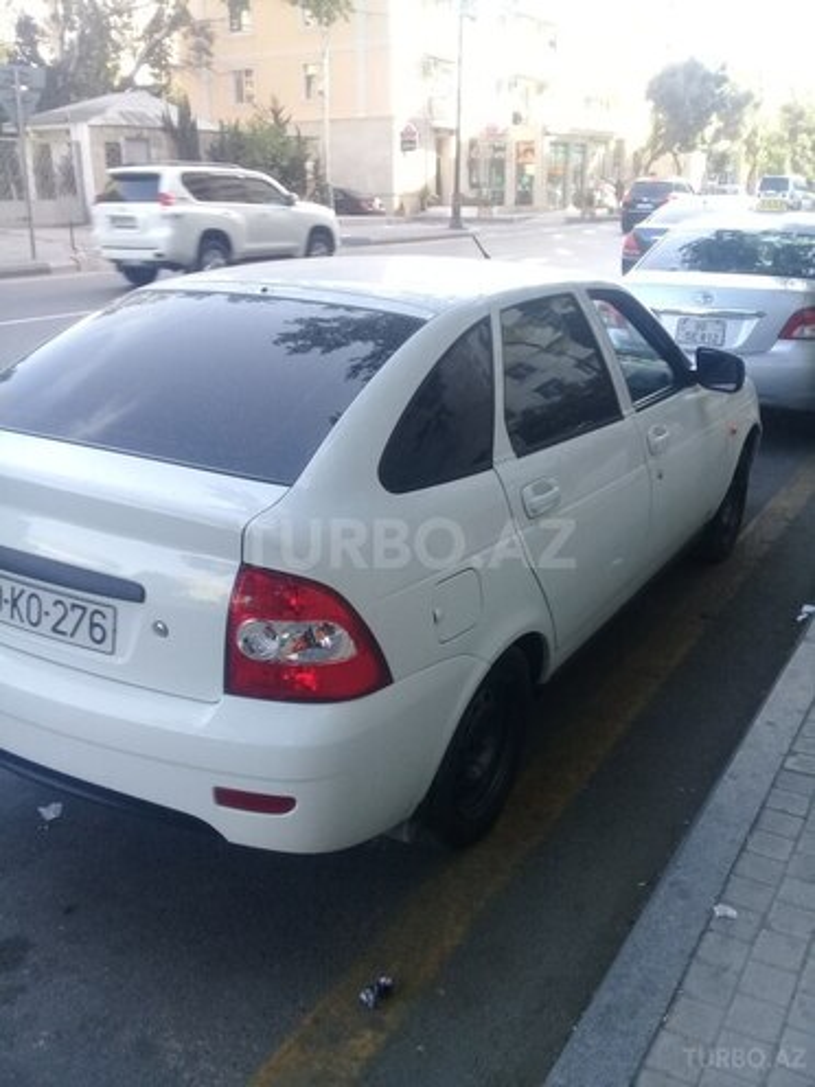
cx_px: 408
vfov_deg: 58.4
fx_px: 973
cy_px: 544
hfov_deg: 45.4
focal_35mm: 31
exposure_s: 1/100
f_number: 2.2
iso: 64
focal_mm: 3.3
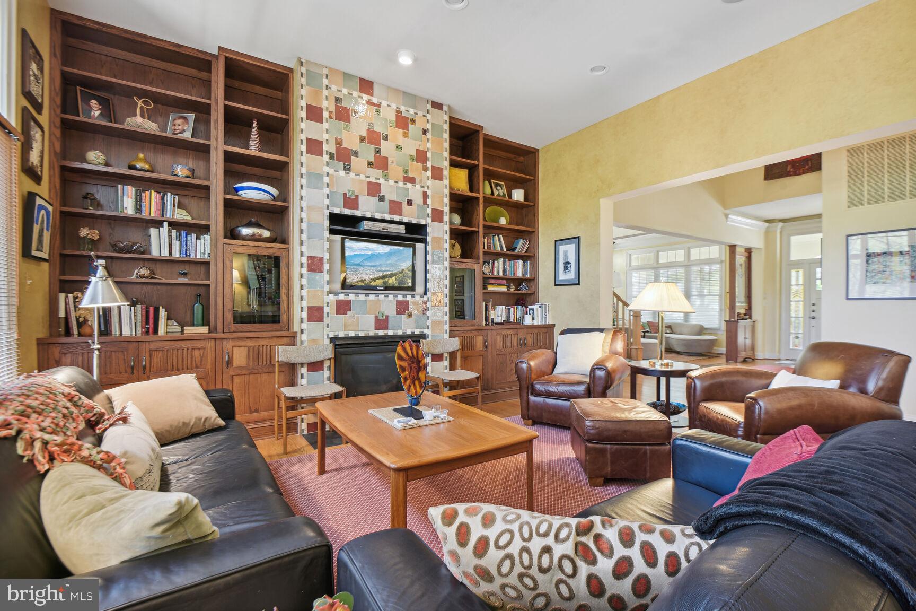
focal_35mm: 16
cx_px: 458
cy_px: 306
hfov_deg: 96.7
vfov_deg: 73.7
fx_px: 407
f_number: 8
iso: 200
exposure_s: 1/2
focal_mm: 16
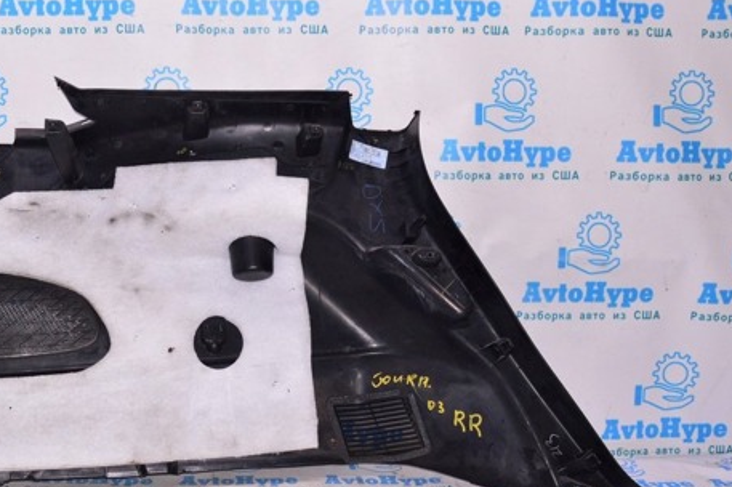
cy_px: 222
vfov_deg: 31.8
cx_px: 248
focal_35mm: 42
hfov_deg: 45.8
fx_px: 853
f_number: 8
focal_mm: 20
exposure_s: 1/160
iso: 1600
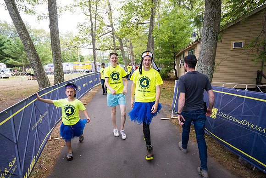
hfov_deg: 85.4
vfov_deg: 63.2
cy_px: 89
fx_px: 144
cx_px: 133
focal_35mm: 20
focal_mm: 19.5
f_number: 4
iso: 450
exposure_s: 1/500
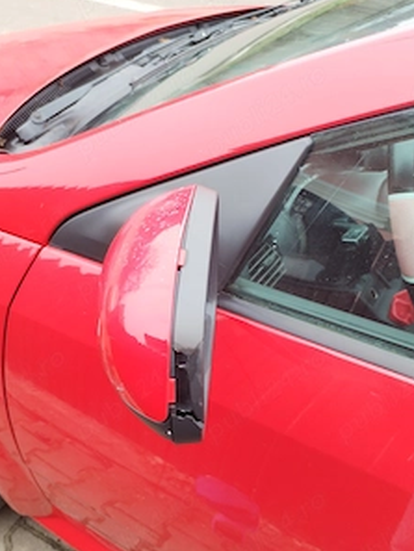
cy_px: 284
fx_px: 558
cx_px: 201
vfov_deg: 52.6
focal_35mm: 35
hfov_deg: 40.7
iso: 148
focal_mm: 4.75
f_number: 1.8
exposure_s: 1/50
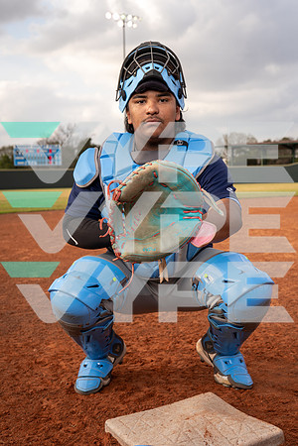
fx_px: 608
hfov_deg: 27.5
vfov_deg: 40.3
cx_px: 149
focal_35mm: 49
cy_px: 223
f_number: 7.1
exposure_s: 1/250
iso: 250
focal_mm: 49
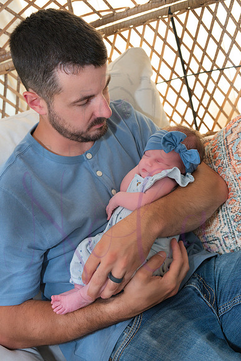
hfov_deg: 35.1
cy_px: 180
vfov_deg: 50.7
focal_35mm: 38
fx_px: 381
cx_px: 120
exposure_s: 1/320
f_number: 4
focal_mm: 38
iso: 1600
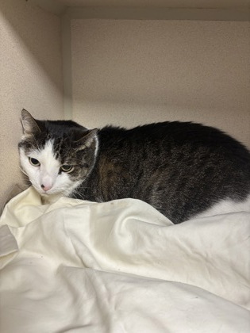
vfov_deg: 67.3
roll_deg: -2.5
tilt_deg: -19.6
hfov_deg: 53.1
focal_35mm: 26
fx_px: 250
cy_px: 166
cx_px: 125
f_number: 1.6
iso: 125
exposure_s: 1/60
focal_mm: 5.96
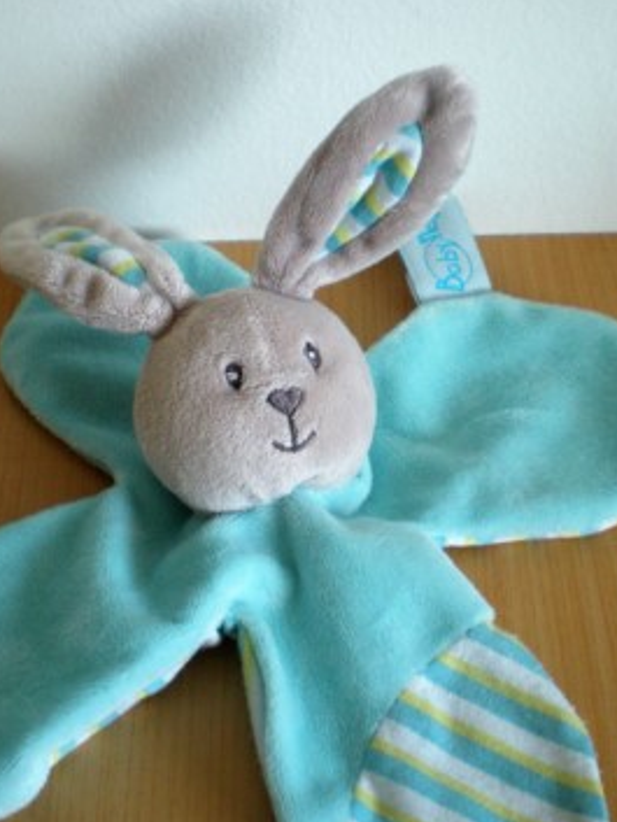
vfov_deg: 34.3
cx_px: 289
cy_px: 410
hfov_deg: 26.1
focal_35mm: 56
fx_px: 1330
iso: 195
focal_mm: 6.3
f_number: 3.1
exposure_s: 1/59.6
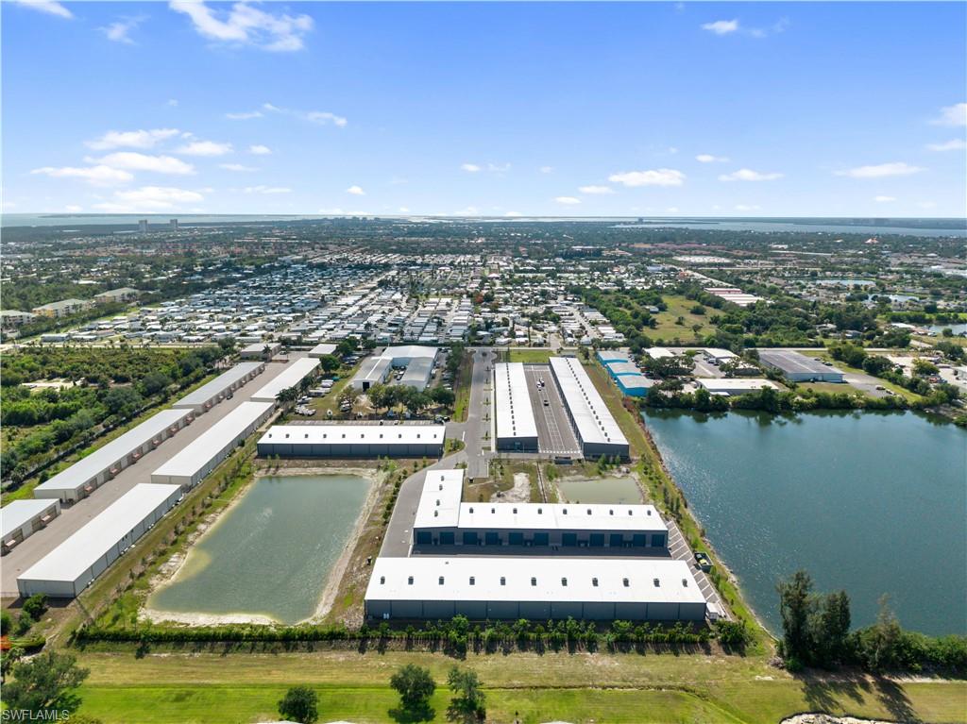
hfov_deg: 71.6
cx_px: 484
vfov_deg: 56.8
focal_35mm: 24
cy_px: 362
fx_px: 670
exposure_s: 1/640
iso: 100
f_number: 1.8
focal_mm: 8.67
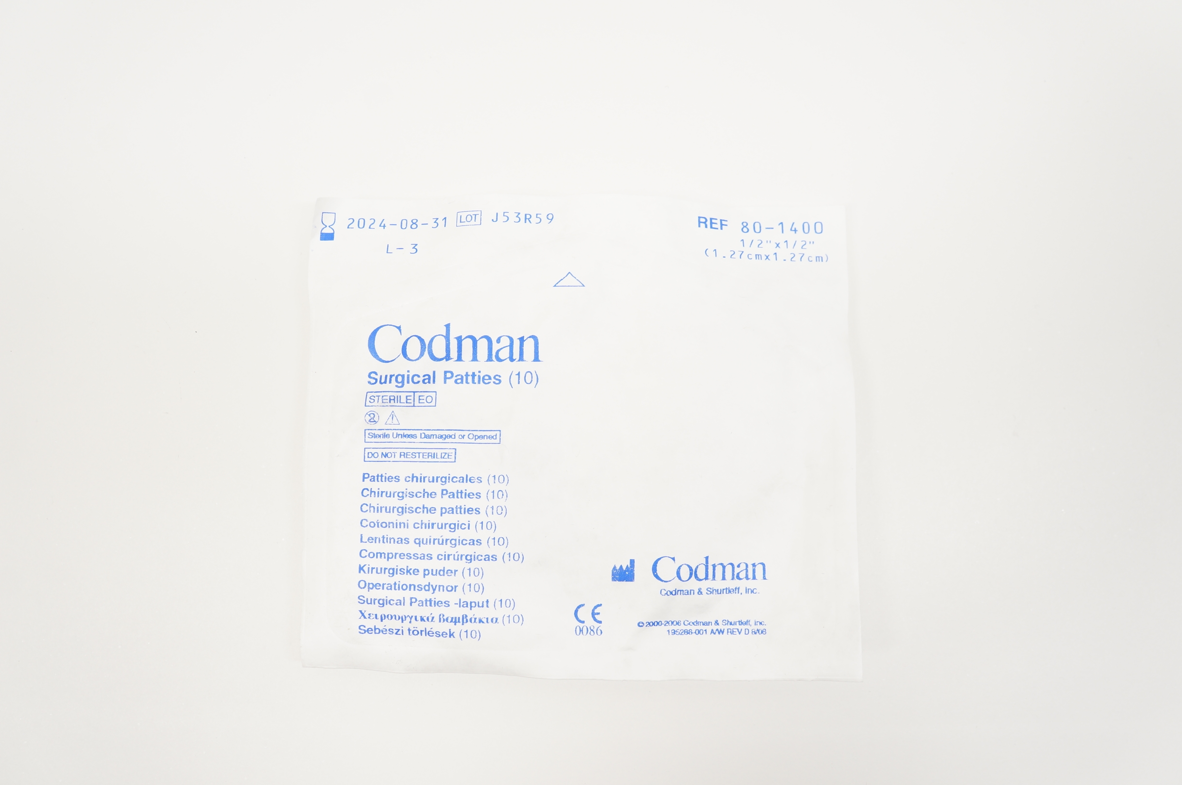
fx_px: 984
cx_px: 591
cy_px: 392
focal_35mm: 30
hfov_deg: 62.0
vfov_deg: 43.5
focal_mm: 20
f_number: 6.3
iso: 400
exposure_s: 1/50
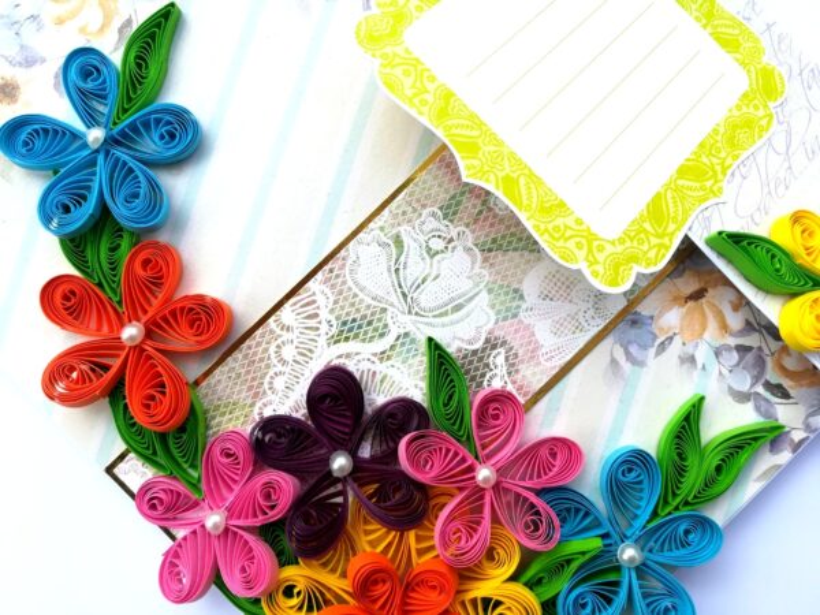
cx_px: 410
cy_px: 308
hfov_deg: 67.3
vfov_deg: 53.1
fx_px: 616
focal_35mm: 26
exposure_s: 1/113
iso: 50
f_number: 2.2
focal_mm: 3.83
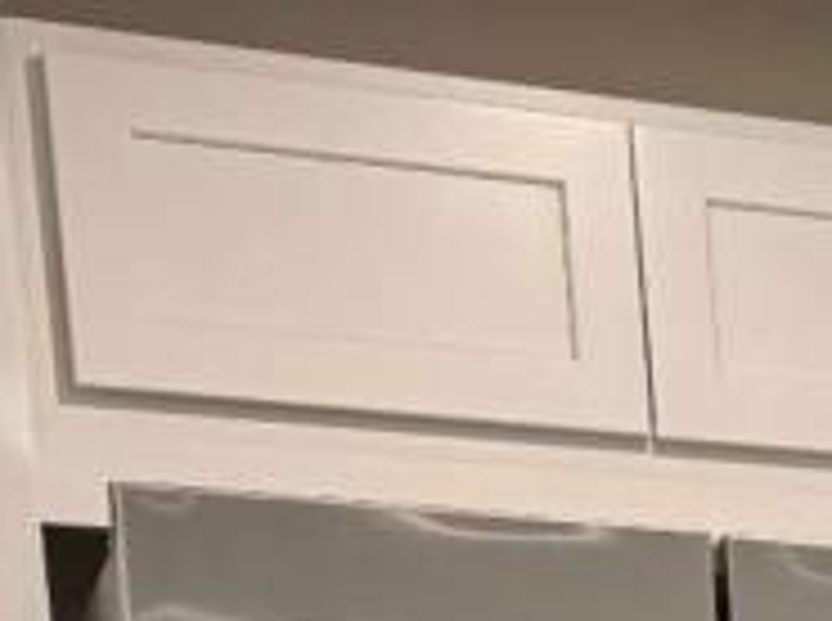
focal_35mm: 156
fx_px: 3742
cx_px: 2325
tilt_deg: -9.3
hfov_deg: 10.1
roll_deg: +1.3
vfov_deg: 8.2
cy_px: 1809
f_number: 1.78
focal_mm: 6.76
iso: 125
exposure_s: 1/60
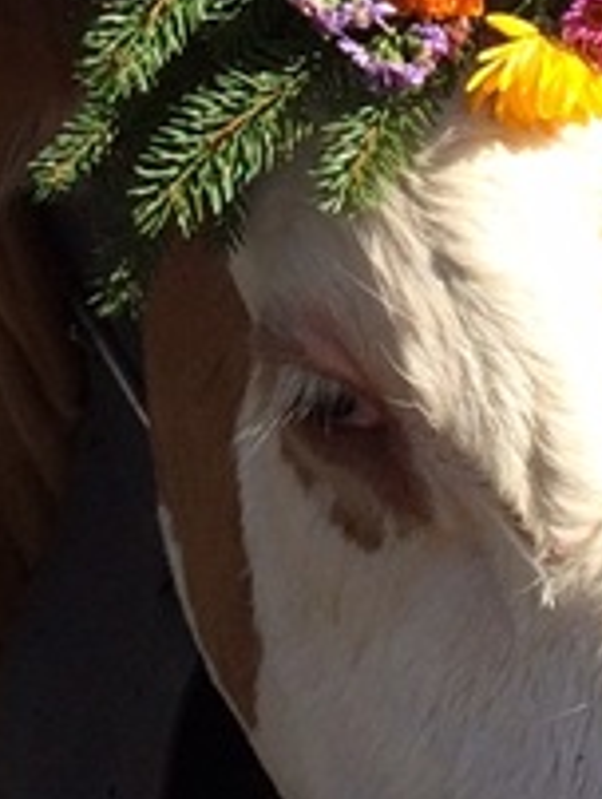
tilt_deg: -11.5
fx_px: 4072
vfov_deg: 10.9
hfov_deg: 8.4
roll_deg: +2.6
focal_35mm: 176
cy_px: -356
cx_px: 141
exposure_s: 1/1414
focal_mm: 4.15
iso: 32
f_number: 2.2
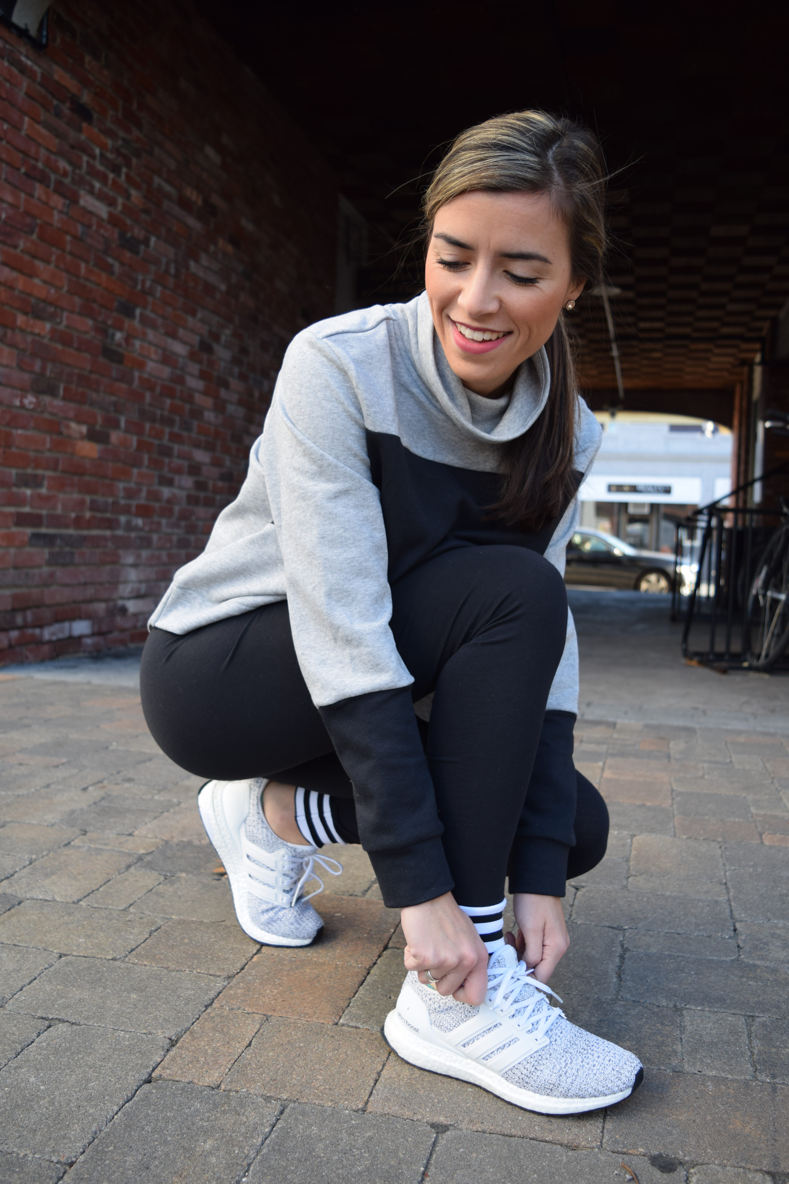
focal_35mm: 33
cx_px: 394
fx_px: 1085
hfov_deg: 40.0
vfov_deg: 57.2
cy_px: 592
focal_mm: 22
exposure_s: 1/80
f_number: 4.5
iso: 100
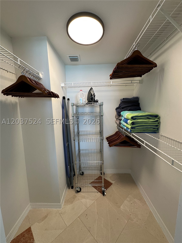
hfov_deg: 85.7
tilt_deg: -6.9
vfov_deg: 102.1
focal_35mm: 14
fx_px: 98
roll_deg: +0.6
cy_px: 122
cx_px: 91
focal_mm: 2.22
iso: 125
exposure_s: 1/120
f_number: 2.2
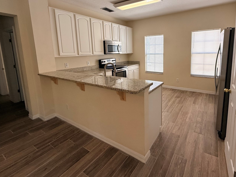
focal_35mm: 18
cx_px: 141
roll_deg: -0.5
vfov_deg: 70.6
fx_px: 123
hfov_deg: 86.7
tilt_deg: -9.2
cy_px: 68
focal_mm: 2.22
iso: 100
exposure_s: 1/99
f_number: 2.2
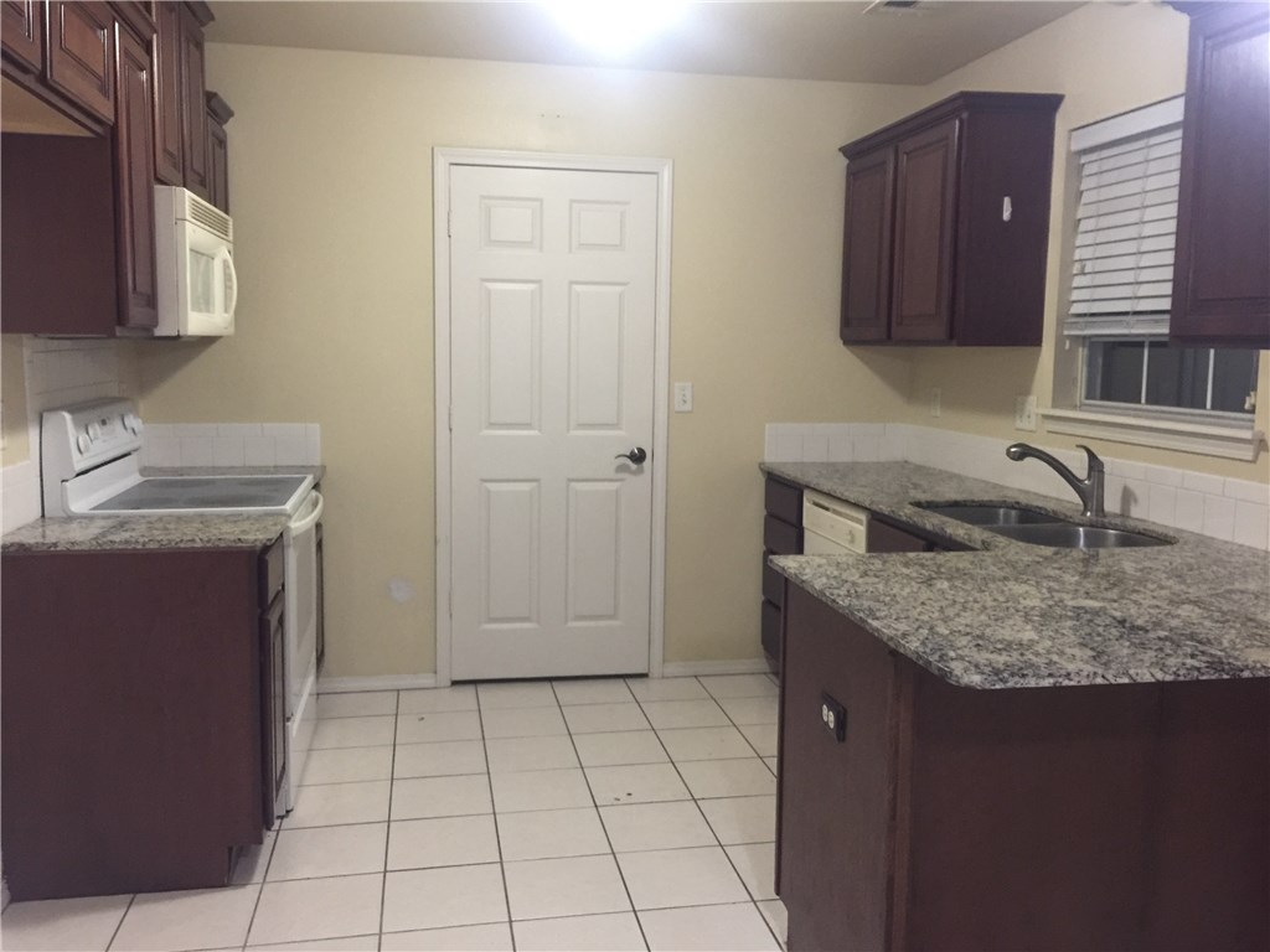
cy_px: 476
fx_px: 1064
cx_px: 635
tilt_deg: -6.9
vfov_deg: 48.2
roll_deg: -0.7
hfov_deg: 61.7
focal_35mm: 29
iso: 125
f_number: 2.2
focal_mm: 4.15
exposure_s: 1/8
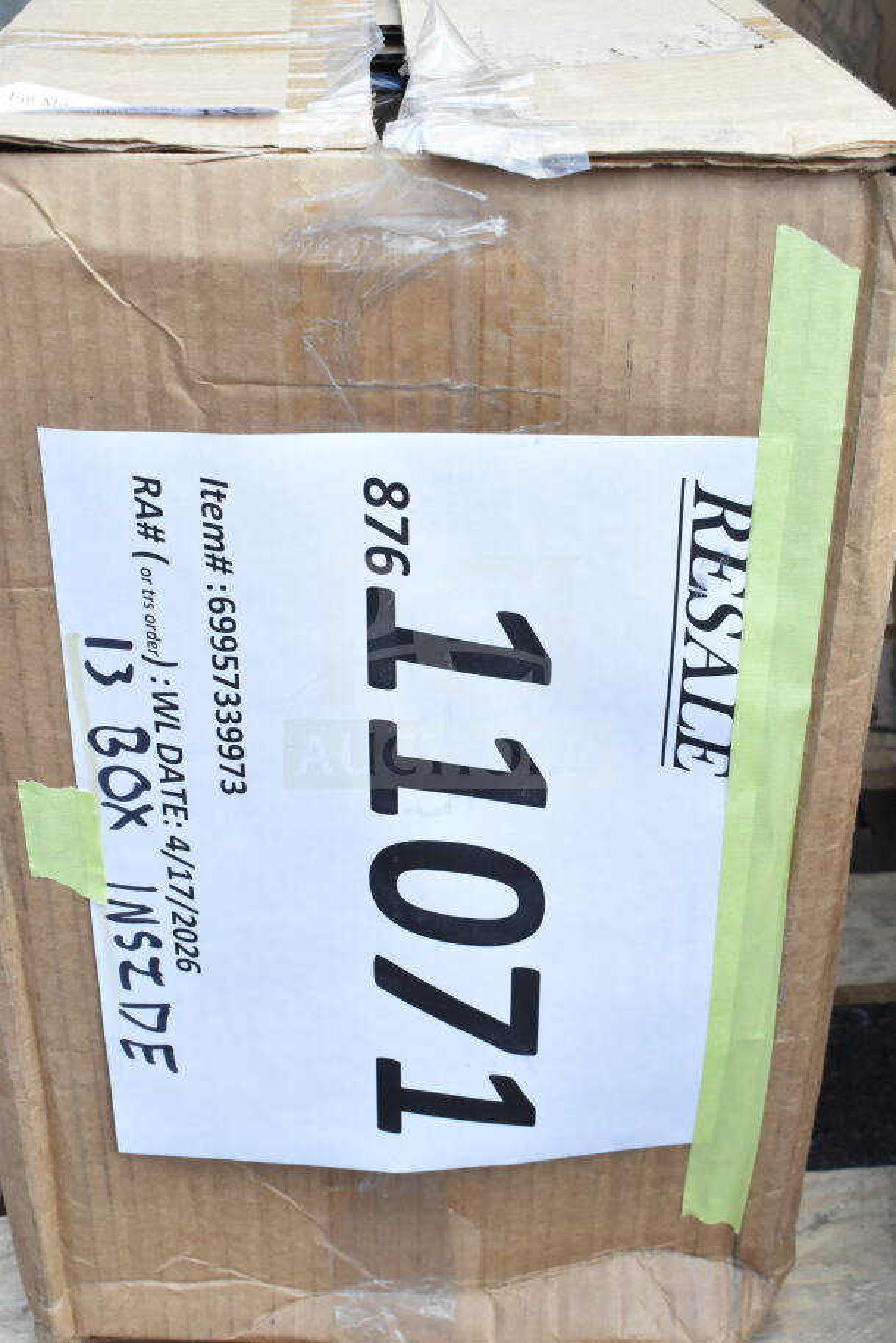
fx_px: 1791
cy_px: 672
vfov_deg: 41.1
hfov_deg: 28.1
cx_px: 448
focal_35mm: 48
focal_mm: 32
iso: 1600
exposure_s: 1/500
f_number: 11
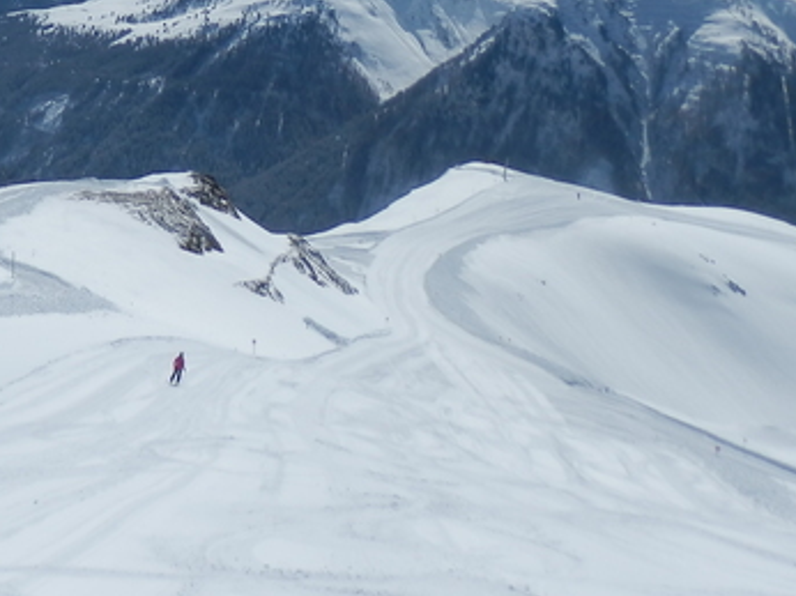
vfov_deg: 19.0
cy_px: -85
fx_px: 1700
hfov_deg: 26.2
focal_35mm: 74
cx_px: 251
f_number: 8.7
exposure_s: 1/640
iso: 80
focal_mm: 4.5
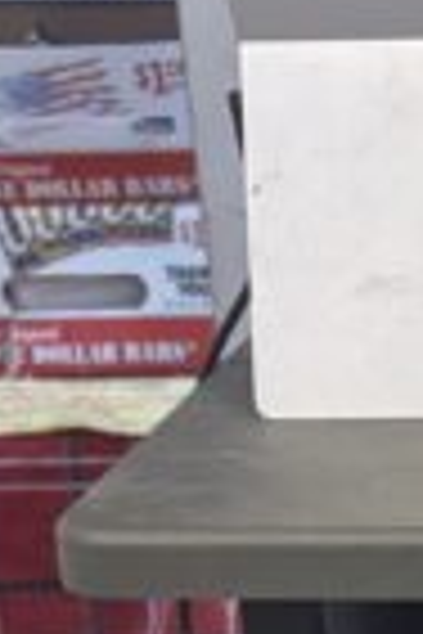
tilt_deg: -30.1
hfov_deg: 6.8
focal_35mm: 197
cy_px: 1659
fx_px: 3472
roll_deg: +1.6
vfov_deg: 9.1
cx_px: 824
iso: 80
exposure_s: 1/60
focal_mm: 5.96
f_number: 1.6
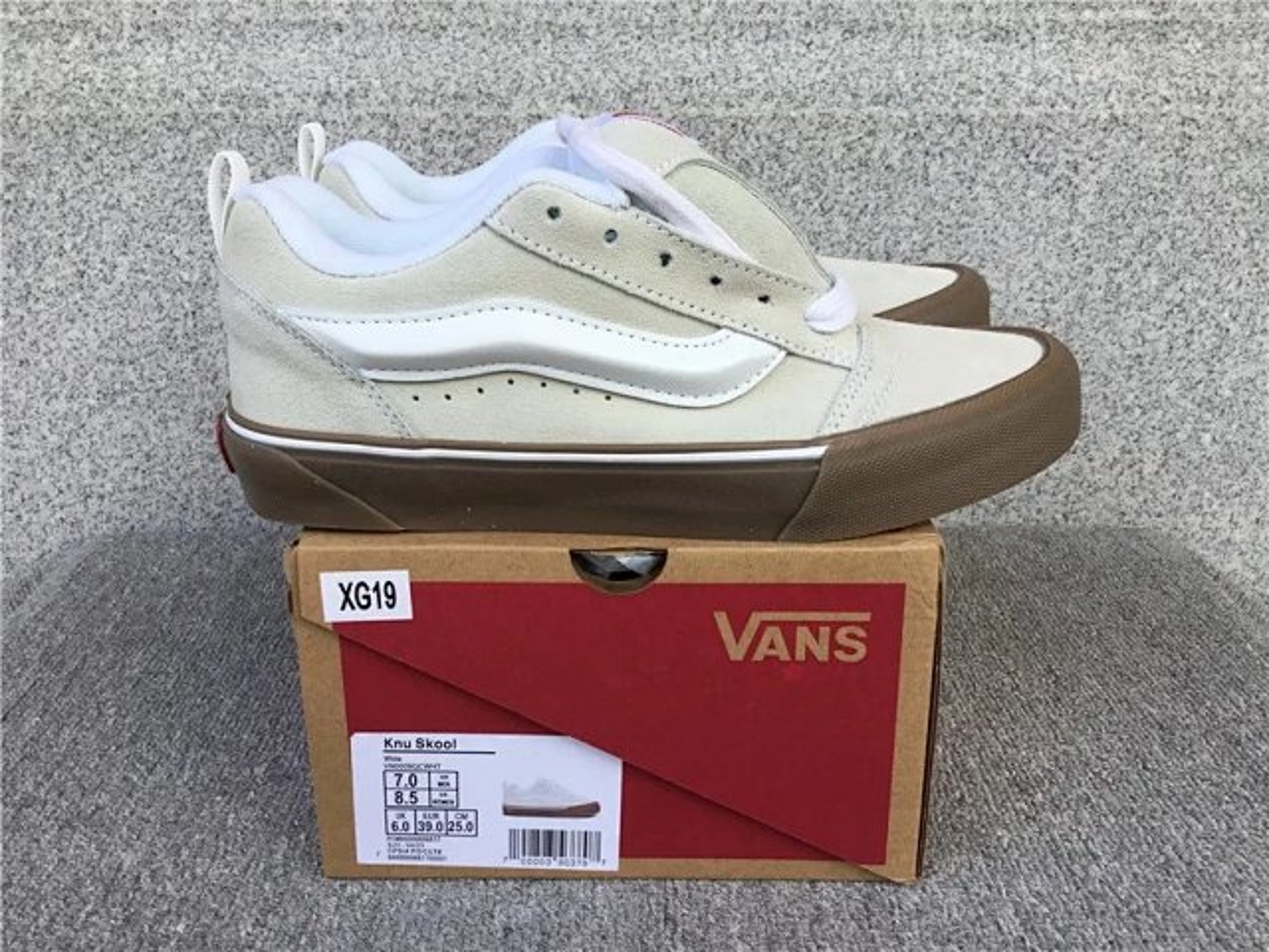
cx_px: 634
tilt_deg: -18.7
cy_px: 476
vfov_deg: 45.4
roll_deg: +0.2
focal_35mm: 31
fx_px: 1136
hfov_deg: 58.4
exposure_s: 1/113
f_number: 2.4
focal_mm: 3.3
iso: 25
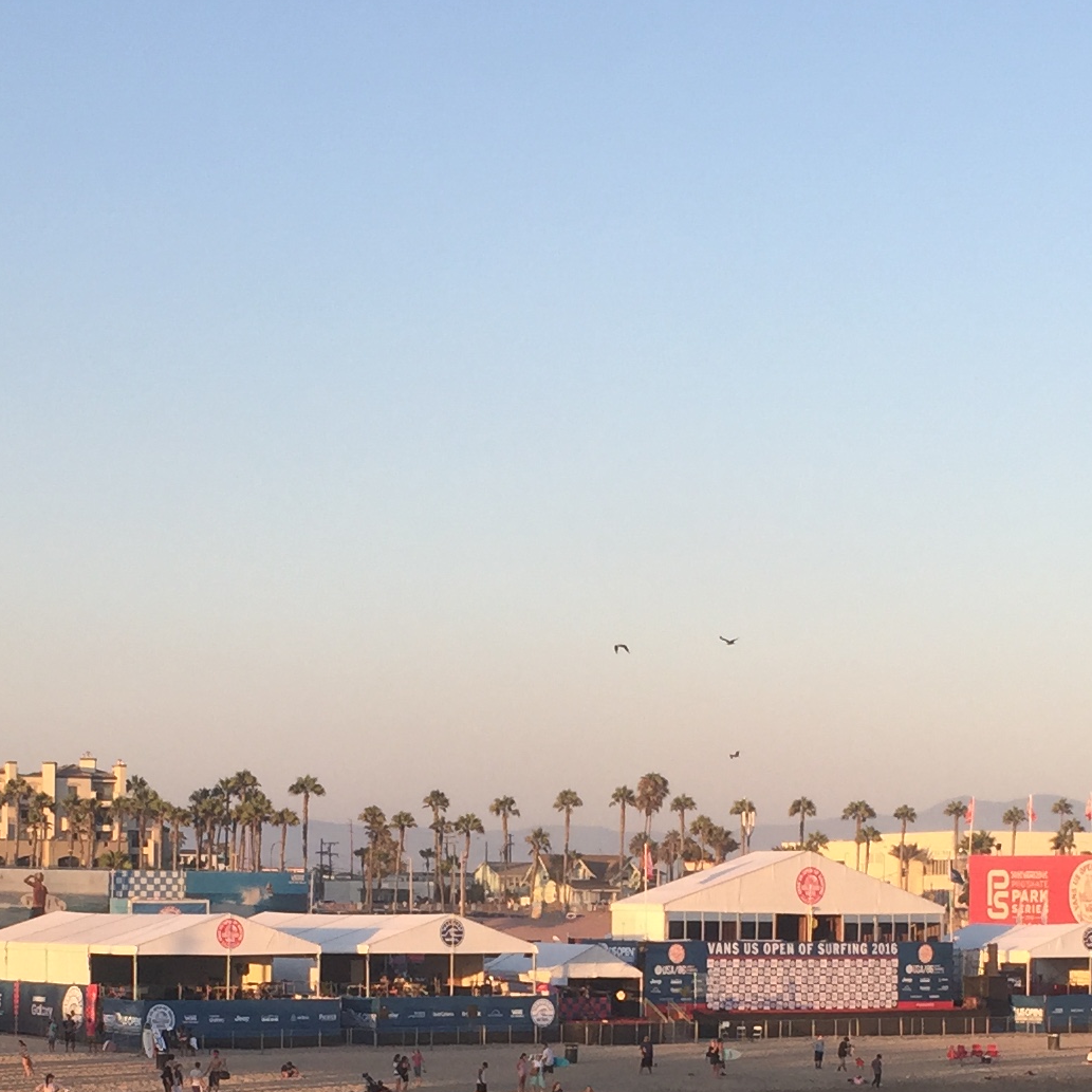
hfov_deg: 21.4
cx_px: 535
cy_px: 1028
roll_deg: -2.0
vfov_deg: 20.8
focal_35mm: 81
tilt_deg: -1.0
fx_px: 2891
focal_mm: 4.15
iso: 32
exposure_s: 1/455
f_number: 2.2
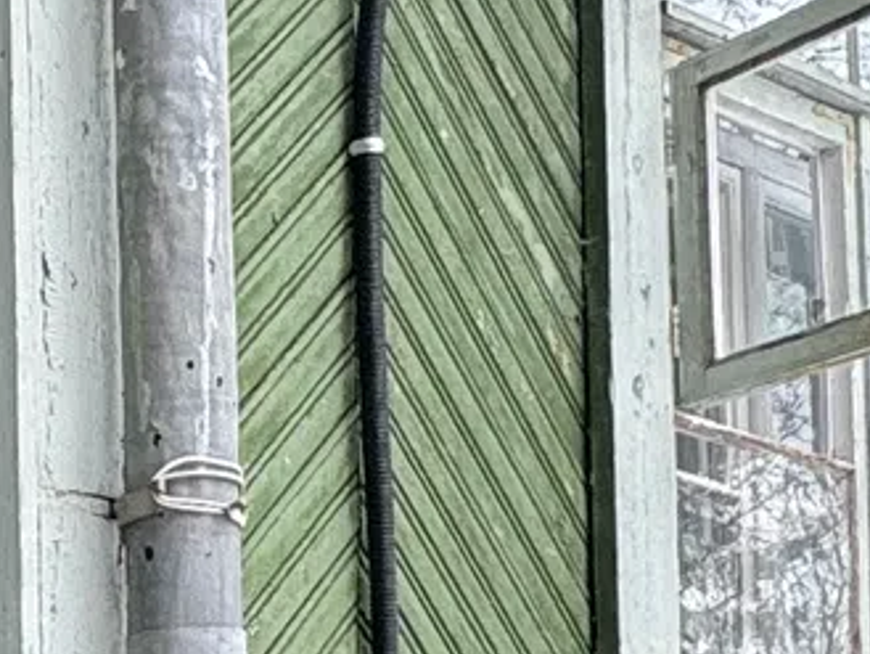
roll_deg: +0.0
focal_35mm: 102
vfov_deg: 13.9
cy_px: 876
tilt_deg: +7.7
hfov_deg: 17.8
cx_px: -317
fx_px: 2564
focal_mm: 2.22
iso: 64
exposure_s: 1/99
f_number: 2.2
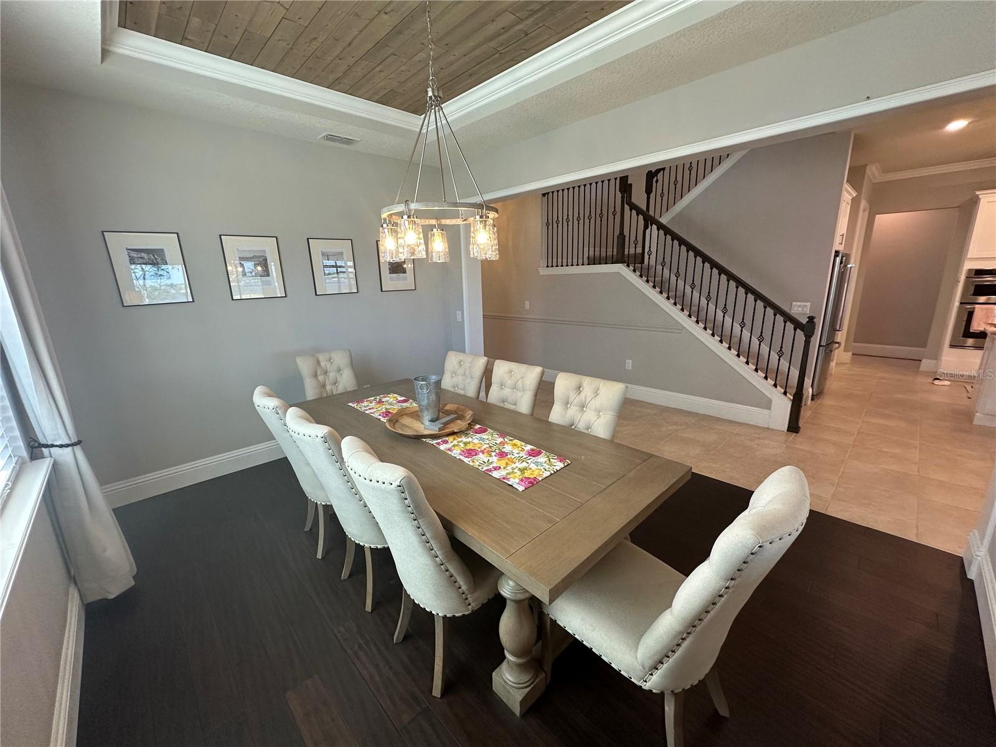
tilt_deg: -12.9
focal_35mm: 14
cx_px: 498
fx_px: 403
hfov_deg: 102.1
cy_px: 374
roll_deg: +1.4
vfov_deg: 85.7
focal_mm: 2.22
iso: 200
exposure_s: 1/120
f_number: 2.2
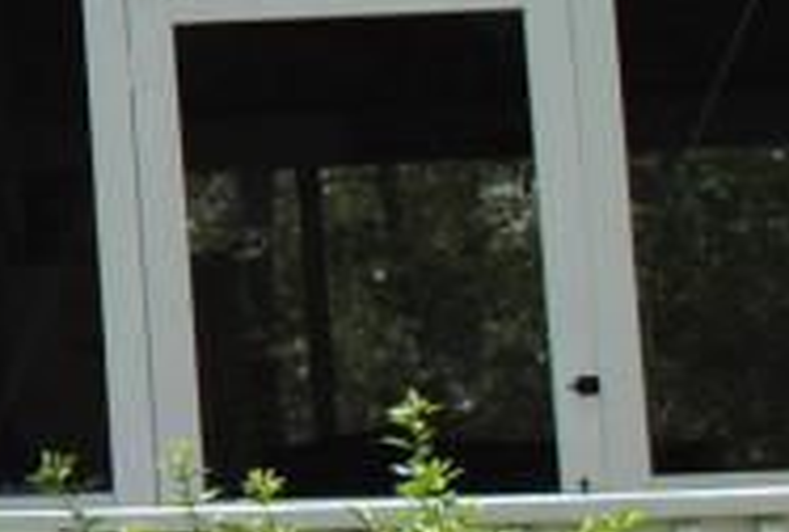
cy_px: -410
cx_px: -903
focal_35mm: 220
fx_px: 4837
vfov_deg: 6.2
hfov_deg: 8.7
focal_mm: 24
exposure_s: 1/160
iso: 100
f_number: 6.3
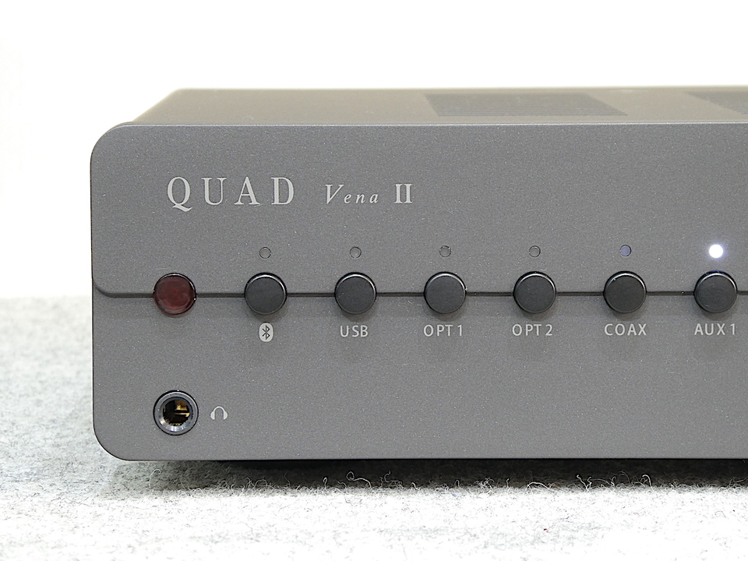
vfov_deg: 10.4
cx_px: 374
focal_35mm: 143
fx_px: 3090
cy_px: 280
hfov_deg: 13.8
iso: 200
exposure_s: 1/4
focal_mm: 25.6
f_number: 5.4
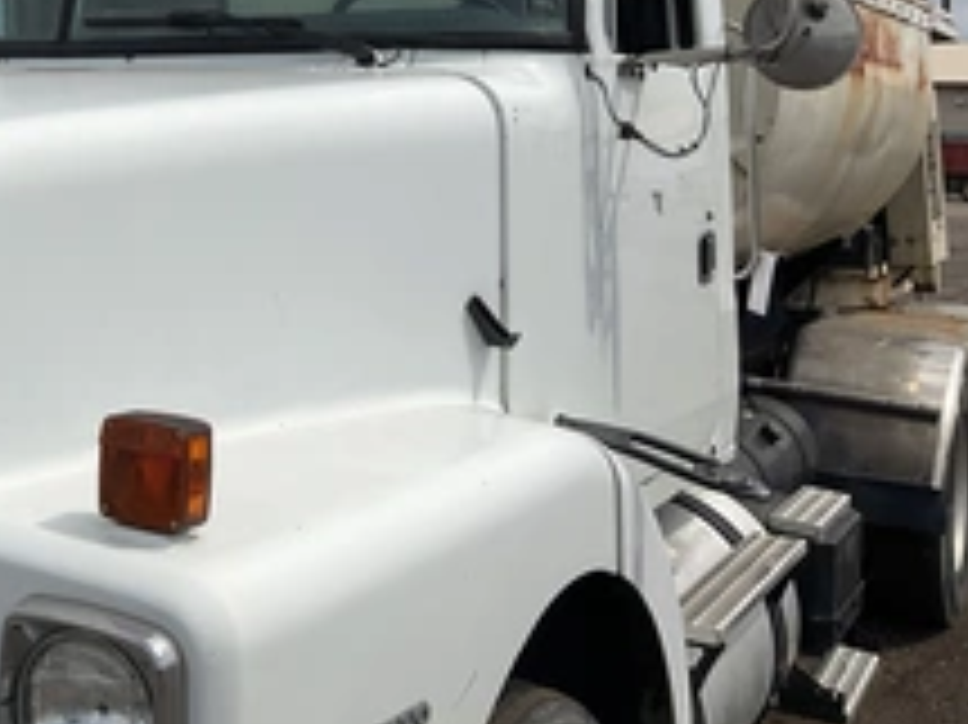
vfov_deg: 26.1
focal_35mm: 54
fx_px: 1509
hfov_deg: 33.9
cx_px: 117
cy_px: 67
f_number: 1.8
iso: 25
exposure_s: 1/4065
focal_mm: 3
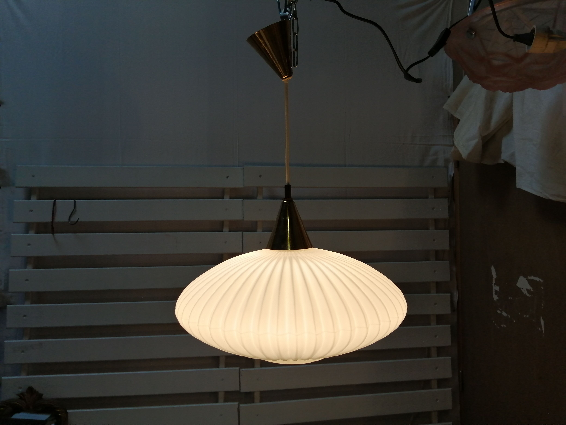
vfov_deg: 53.1
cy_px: 212
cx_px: 283
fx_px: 425
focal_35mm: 26
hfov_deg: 67.3
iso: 50
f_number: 1.8
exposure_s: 1/189
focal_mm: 3.46
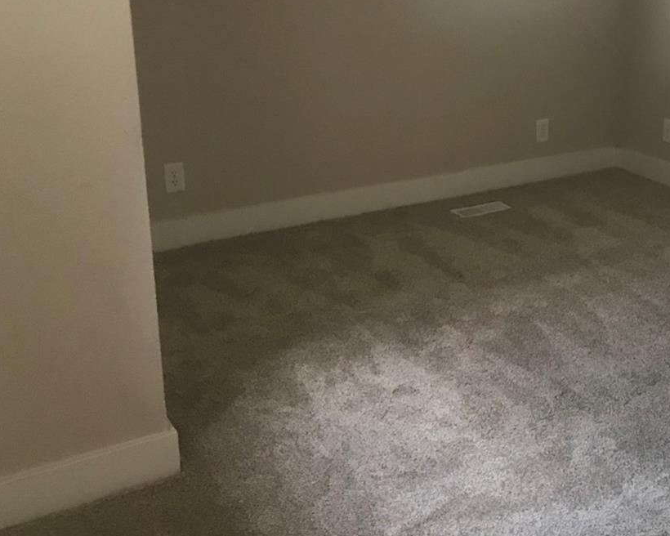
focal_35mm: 48
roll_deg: -1.5
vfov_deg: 31.3
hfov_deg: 37.2
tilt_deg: -15.7
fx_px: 952
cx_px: 547
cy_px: 198
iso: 64
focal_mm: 3.99
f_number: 1.8
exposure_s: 1/15
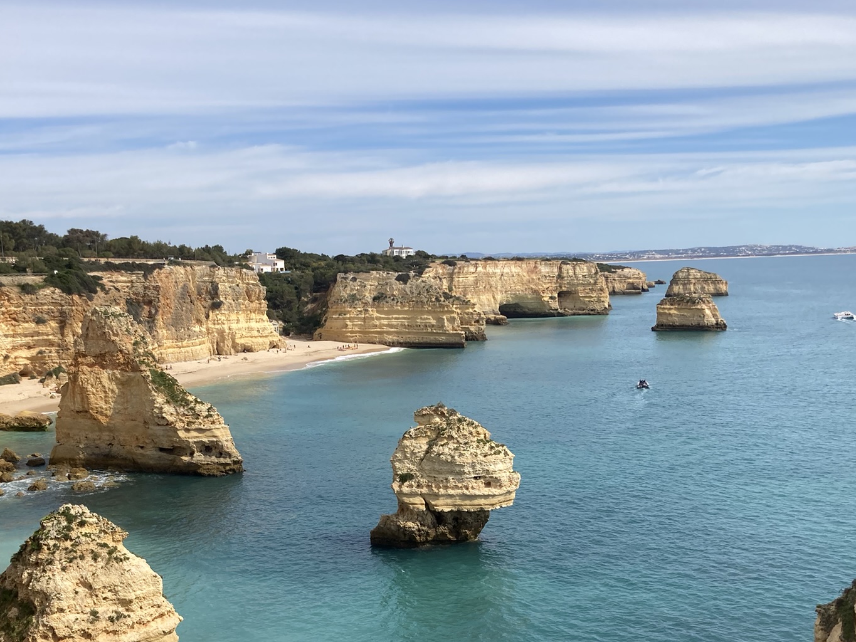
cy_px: 461
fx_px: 1039
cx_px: 387
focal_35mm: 42
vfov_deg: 33.8
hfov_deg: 44.7
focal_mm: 3.99
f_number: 1.8
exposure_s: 1/2525
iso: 25
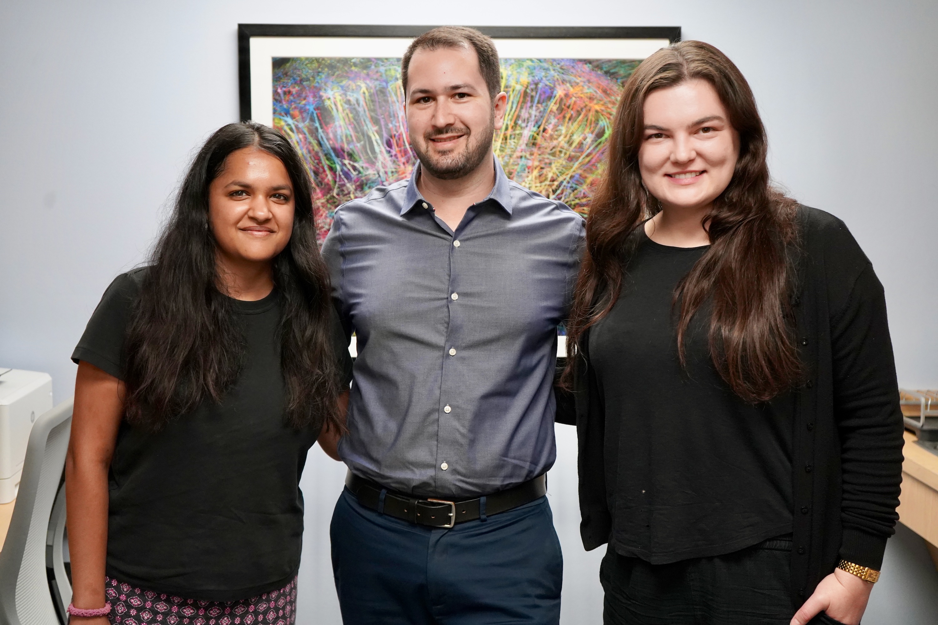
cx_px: 469
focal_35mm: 47
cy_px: 312
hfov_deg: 41.9
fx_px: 1225
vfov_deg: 28.6
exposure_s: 1/160
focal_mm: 47
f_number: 4.5
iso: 5000
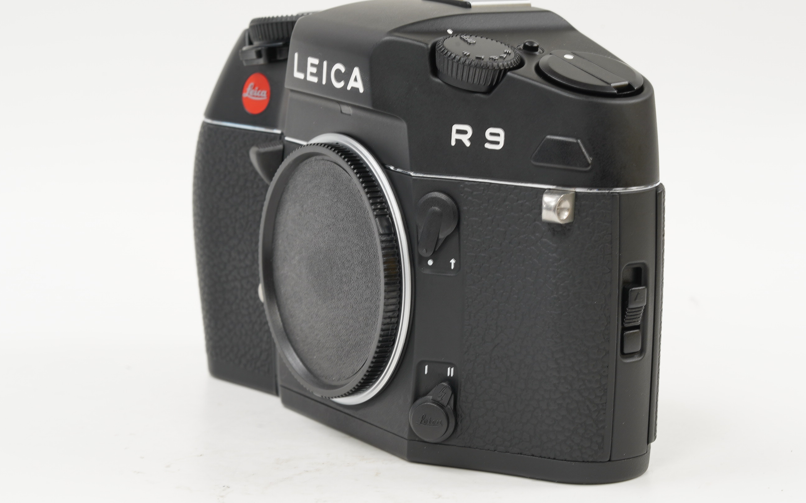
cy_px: 239
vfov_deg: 12.3
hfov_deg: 19.6
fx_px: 2328
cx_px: 417
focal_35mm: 106
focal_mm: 90
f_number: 14
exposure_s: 1/1.25
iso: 200
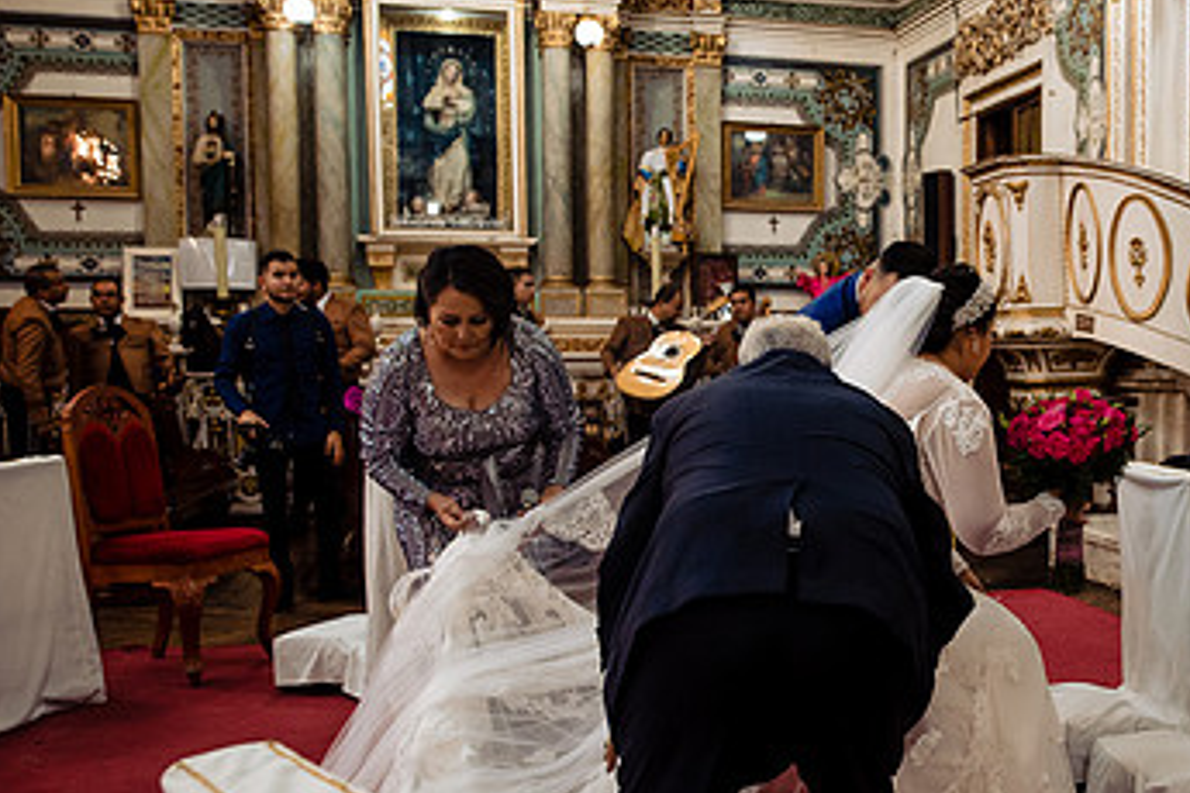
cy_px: 446
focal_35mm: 42
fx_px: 1388
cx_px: 938
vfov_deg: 31.9
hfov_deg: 44.3
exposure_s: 1/100
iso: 1250
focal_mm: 25
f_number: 3.2
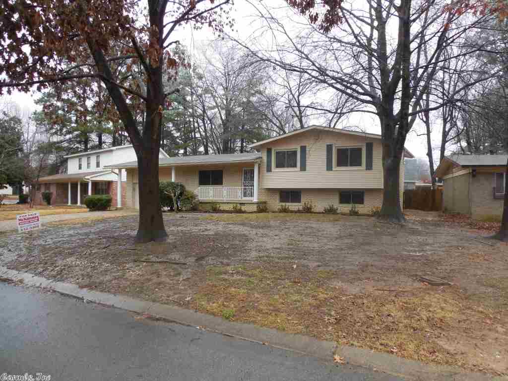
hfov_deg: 69.4
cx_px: 254
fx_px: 367
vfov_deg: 54.9
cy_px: 190
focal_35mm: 25
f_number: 3.3
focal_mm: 4.5
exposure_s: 1/125
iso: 125
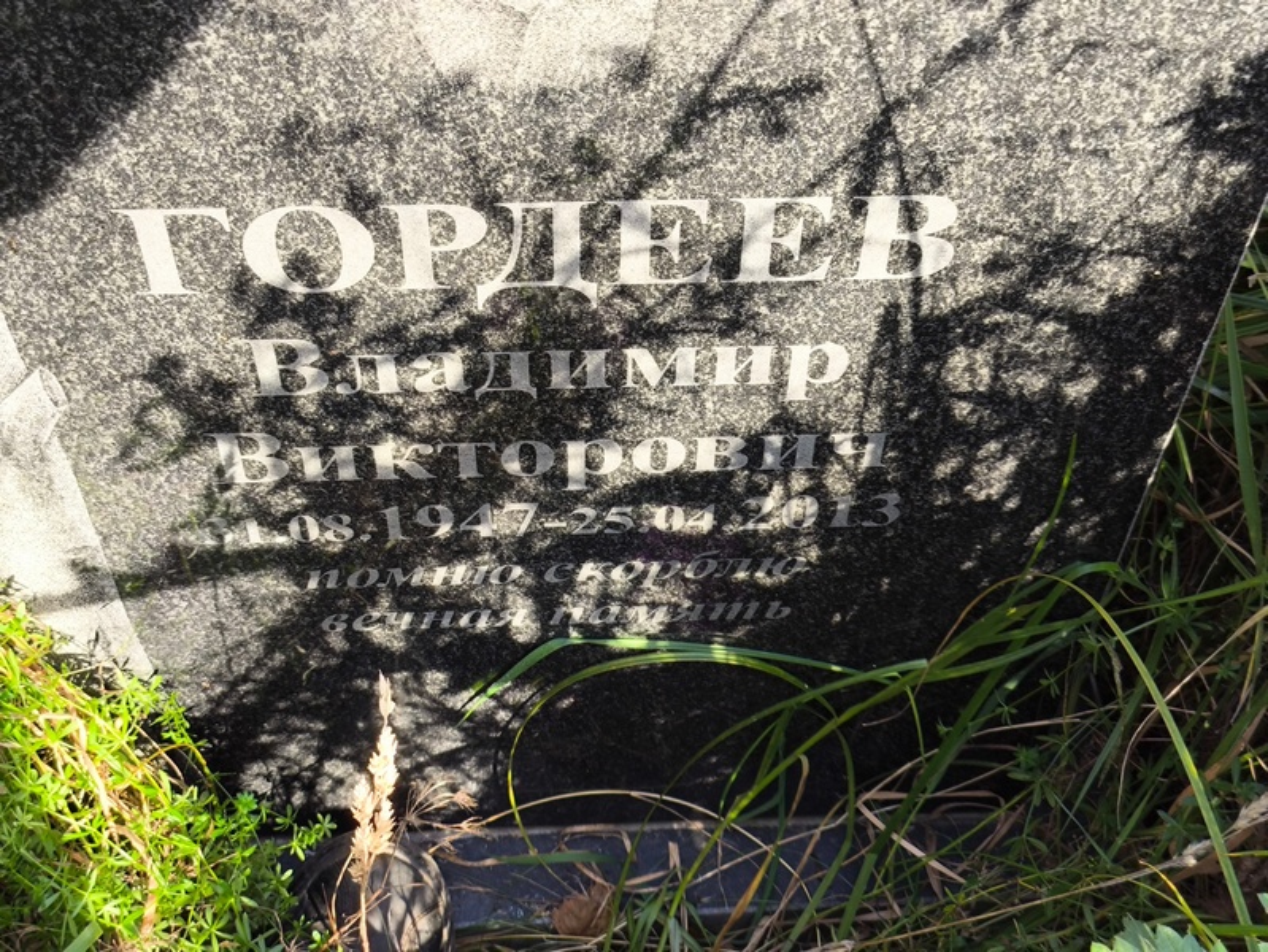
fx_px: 1832
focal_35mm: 50
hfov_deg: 38.2
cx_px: 634
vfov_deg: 29.1
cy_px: 476
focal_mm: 4.71
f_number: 1.7
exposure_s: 1/165
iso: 50
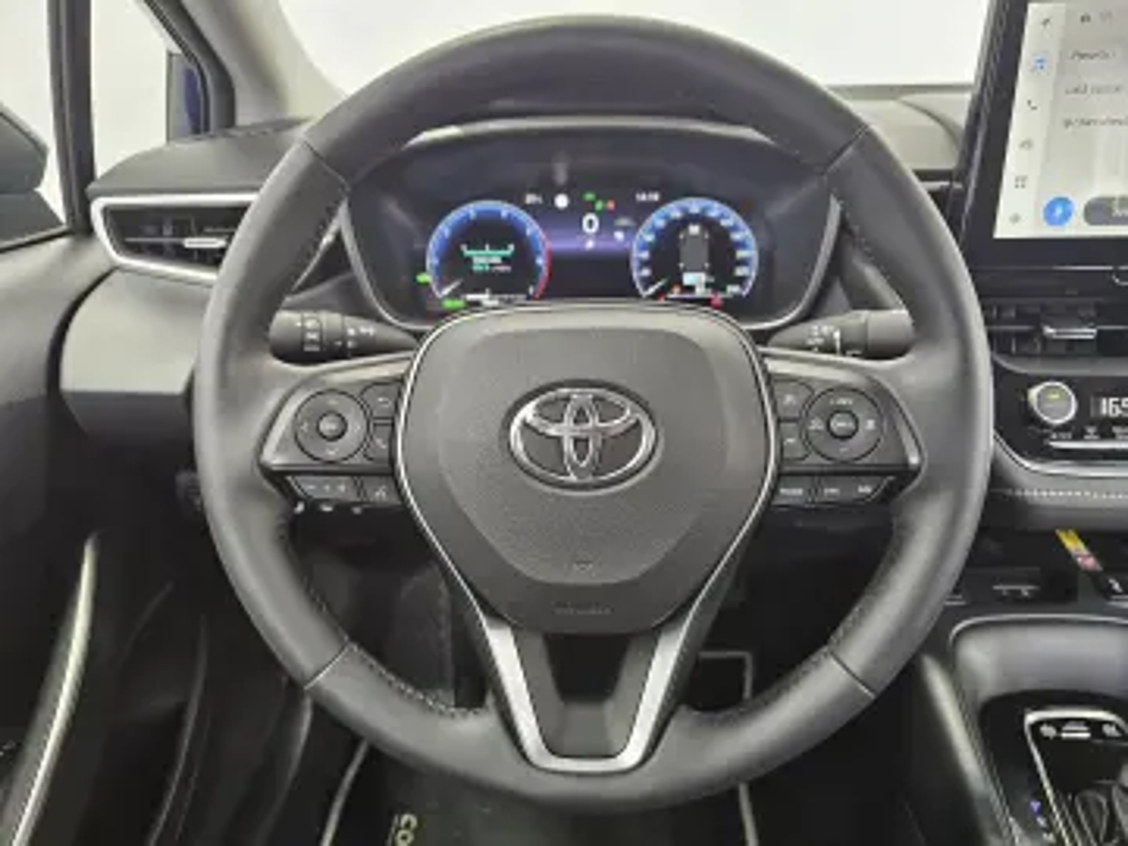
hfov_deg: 73.9
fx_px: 749
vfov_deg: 58.9
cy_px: 423
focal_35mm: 23
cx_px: 564
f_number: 1.7
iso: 200
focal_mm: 6.3
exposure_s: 1/50
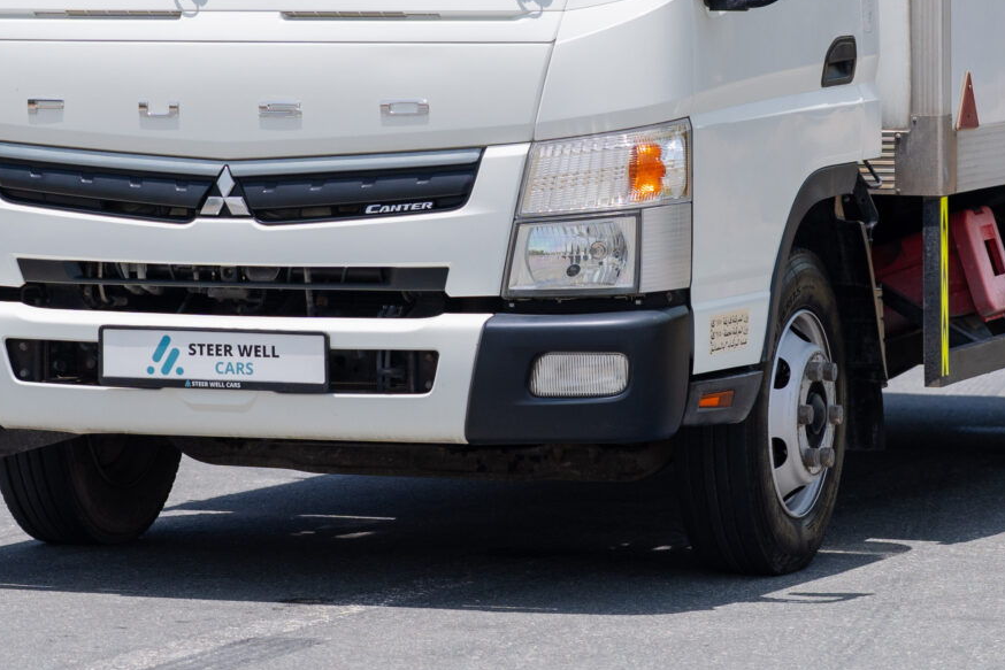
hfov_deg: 10.0
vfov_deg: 6.7
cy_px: 36
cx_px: 580
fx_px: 5723
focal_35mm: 205
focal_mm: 70
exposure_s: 1/160
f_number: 2.8
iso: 200
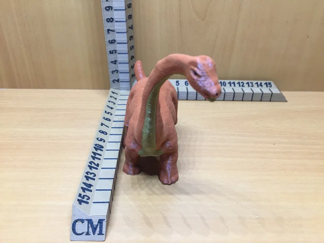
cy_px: 122
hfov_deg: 61.7
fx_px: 271
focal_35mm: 29
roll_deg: -2.4
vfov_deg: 48.2
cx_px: 162
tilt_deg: -33.6
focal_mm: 4.15
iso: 100
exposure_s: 1/10
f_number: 2.2
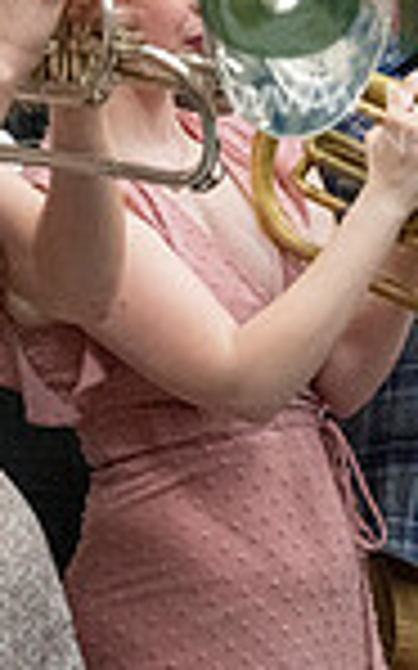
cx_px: 535
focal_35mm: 278
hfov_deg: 4.7
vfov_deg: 7.5
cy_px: -61
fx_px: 5072
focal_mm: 70
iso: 10000
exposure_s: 1/500
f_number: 4
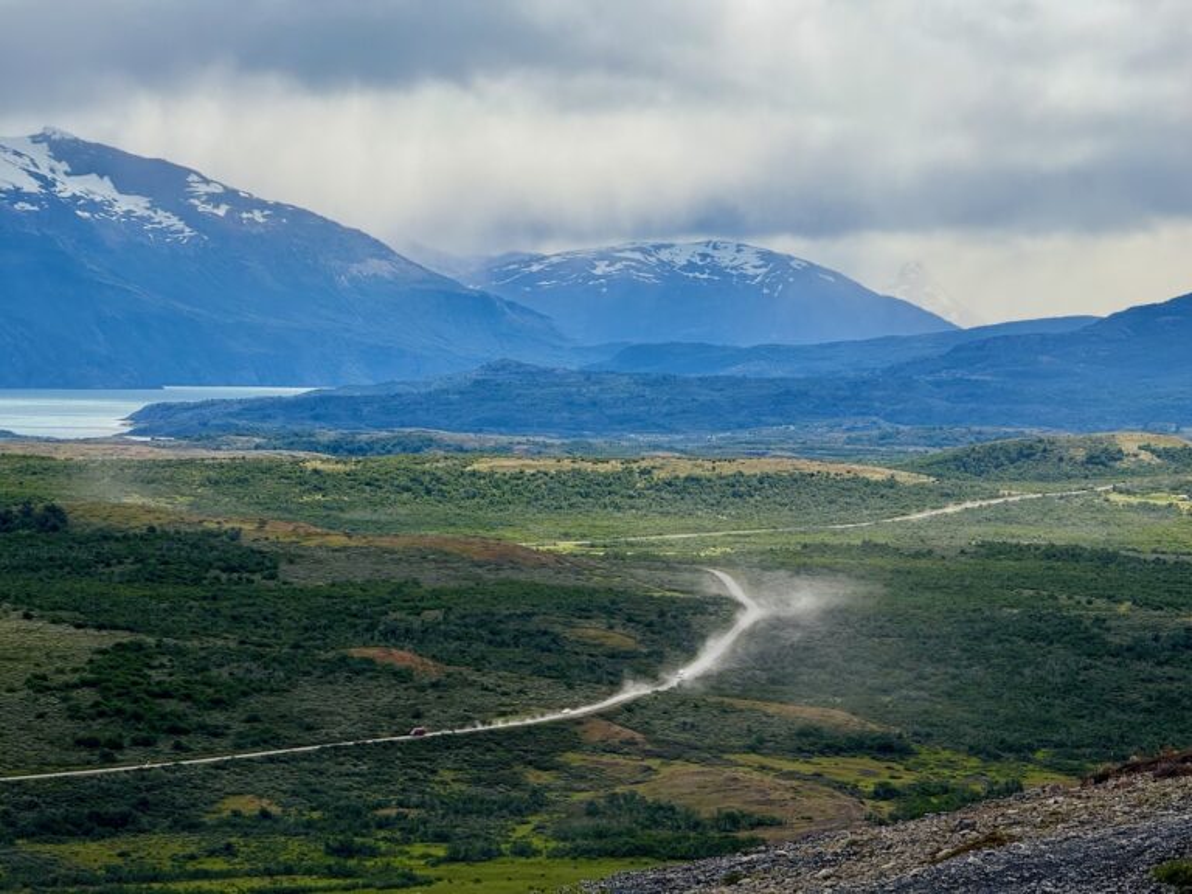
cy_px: 447
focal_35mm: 120
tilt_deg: -1.3
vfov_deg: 12.3
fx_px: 4132
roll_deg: -1.2
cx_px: 596
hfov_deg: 16.4
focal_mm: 15.66
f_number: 2.8
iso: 50
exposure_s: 1/2212
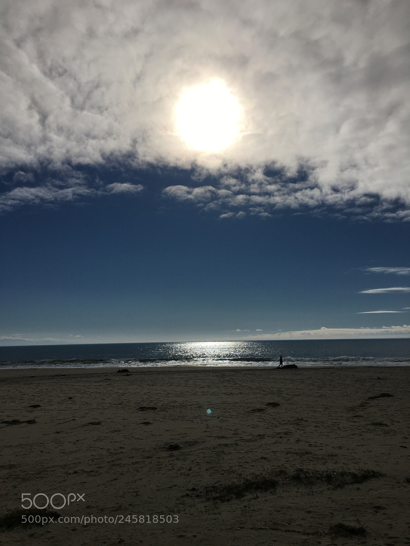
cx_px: 205
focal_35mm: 29
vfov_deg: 61.7
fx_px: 458
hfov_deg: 48.2
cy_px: 273
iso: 25
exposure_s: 1/19231
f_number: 2.2
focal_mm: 4.15
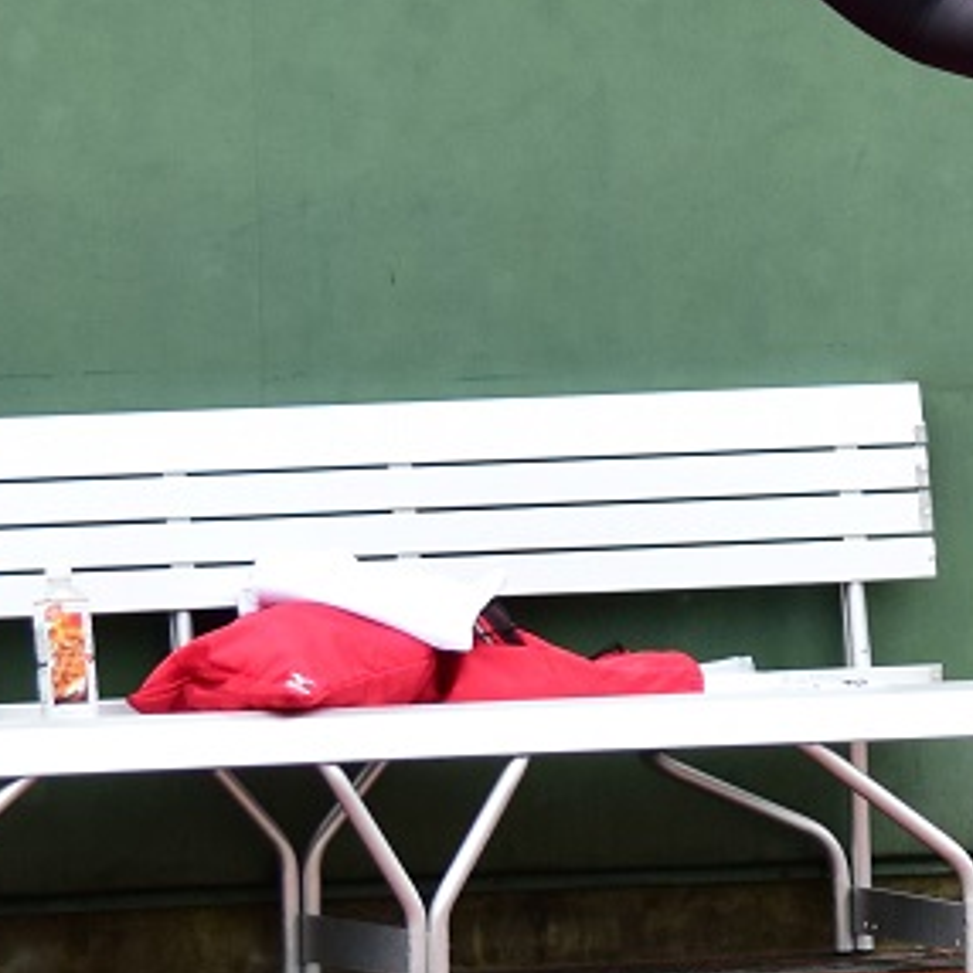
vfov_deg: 4.6
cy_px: 214
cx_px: 1323
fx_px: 12180
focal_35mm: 383
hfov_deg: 4.6
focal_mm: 86
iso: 400
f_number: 4.5
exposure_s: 1/1250
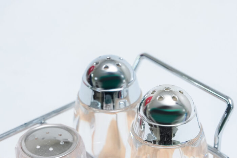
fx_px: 691
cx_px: 118
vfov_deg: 13.0
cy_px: 79
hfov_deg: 19.5
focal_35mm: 105
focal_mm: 70
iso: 2500
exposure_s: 1/125
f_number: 10
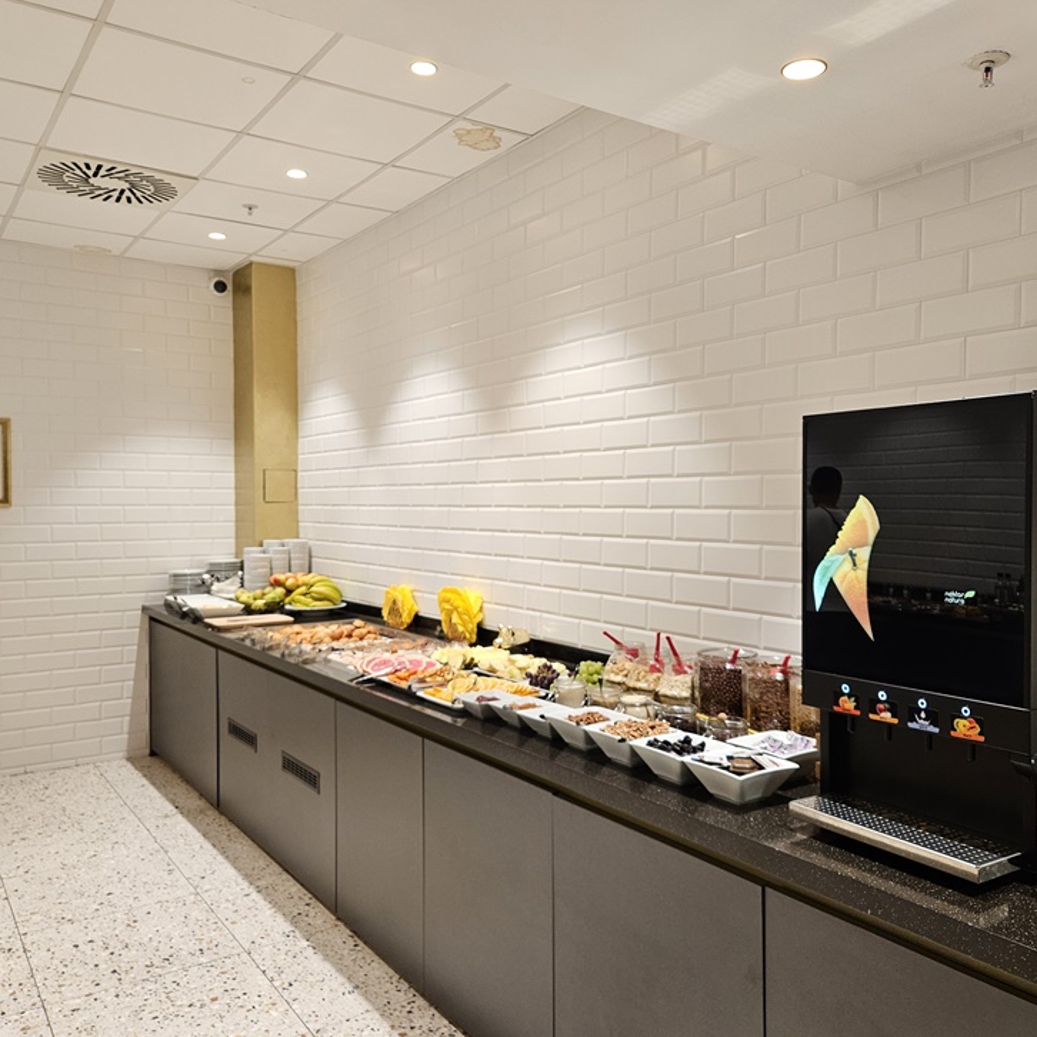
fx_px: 949
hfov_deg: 57.2
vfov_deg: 57.3
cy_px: 503
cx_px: 556
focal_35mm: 28
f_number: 1.8
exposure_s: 1/100
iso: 250
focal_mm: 5.4
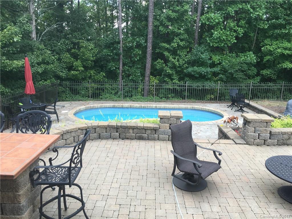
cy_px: 110
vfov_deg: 48.2
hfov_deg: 61.7
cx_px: 146
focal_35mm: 29
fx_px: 245
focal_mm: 4.15
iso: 25
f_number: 2.2
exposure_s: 1/120
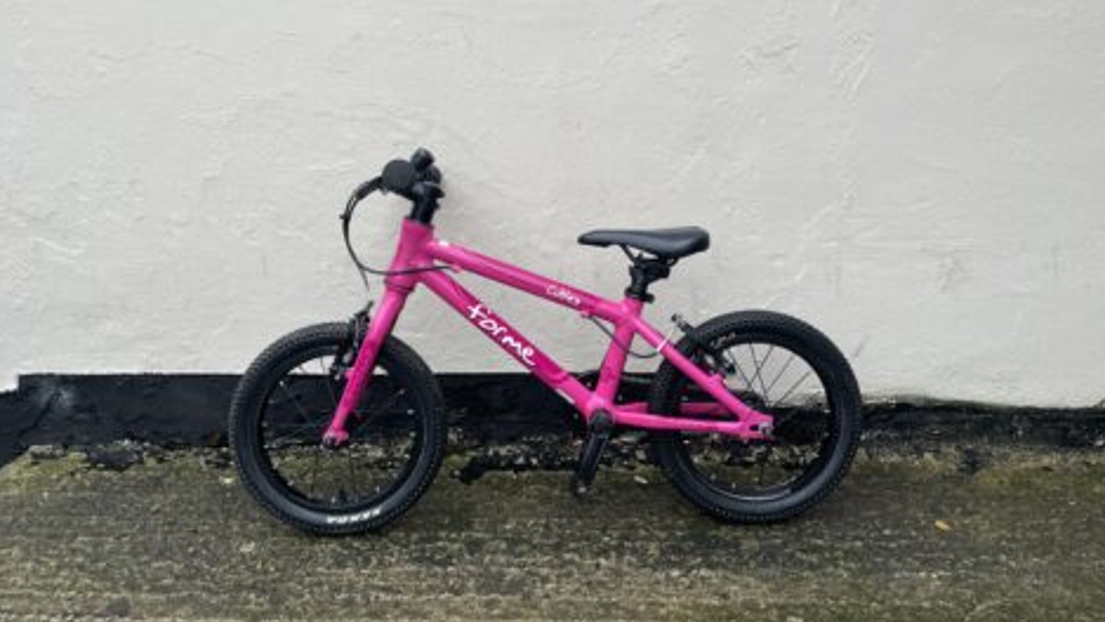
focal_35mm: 29
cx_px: 558
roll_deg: +1.6
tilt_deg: -12.5
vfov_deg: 40.1
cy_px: 266
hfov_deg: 66.1
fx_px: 850
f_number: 1.6
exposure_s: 1/121
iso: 64
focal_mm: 4.2
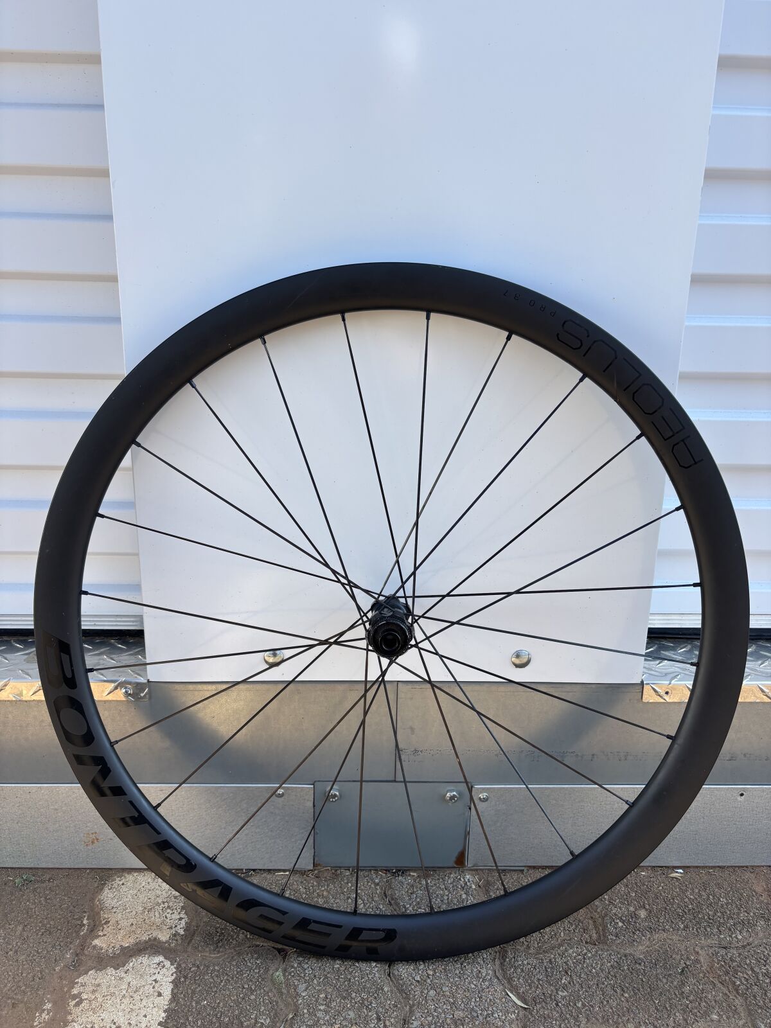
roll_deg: -1.8
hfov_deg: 53.1
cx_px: 386
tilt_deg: -16.8
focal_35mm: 26
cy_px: 514
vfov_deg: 67.3
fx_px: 772
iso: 50
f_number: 1.6
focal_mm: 5.96
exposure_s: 1/1037
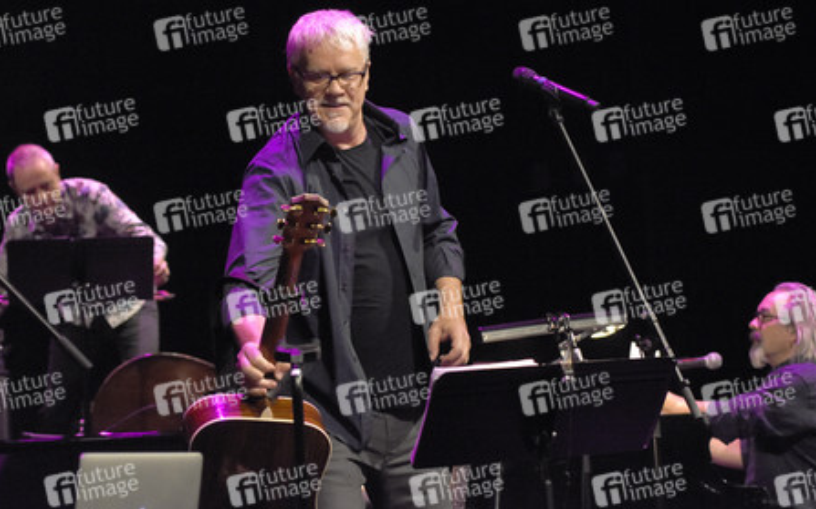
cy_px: 257
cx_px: 408
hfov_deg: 19.3
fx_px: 2401
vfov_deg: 12.1
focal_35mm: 108
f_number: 3.2
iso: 1600
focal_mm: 70
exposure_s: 1/320
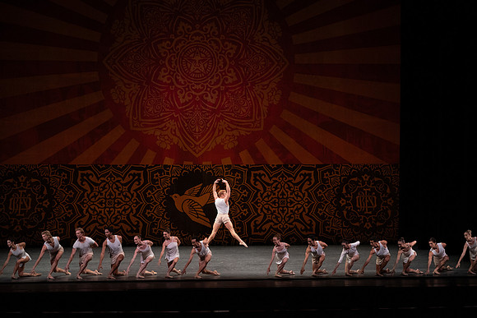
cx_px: 238
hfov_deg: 20.4
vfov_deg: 13.7
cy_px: 159
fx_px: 1325
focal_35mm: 100
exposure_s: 1/400
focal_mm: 100
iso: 5000
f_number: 10
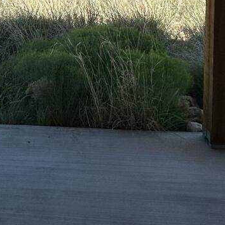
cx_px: 11
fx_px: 515
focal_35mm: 70
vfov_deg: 21.2
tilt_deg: -0.9
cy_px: -102
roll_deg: +0.2
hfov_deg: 23.8
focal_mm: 2.22
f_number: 2.2
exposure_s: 1/1618
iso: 40
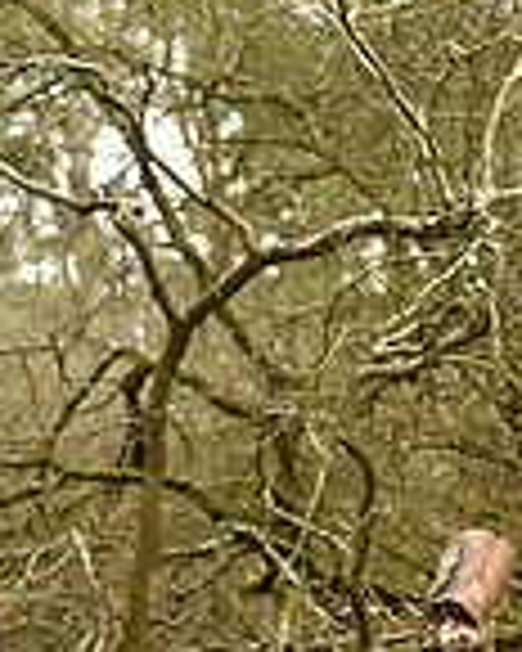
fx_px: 5060
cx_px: -684
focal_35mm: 262
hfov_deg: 5.7
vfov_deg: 7.4
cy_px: 445
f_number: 4
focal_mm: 70
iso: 1250
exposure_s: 1/1250
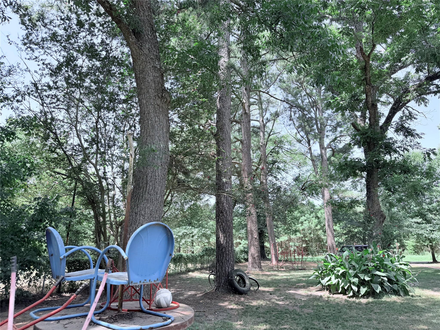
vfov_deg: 56.8
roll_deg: -0.3
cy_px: 165
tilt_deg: +14.1
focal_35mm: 24
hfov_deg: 71.6
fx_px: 305
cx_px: 220
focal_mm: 6.76
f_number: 1.78
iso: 100
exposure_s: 1/637
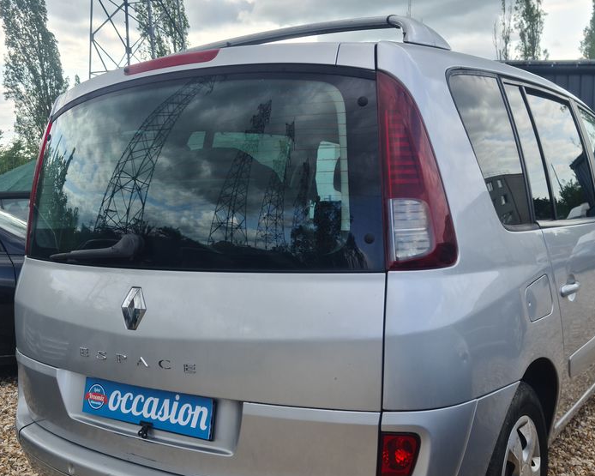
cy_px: 294
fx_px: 669
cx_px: 289
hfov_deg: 47.9
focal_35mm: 38
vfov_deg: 38.9
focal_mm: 5.9
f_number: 2
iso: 25
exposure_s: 1/388
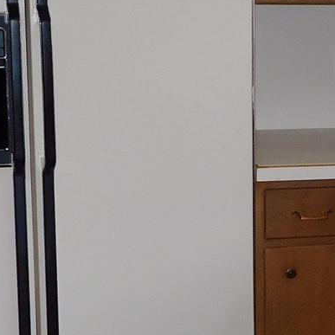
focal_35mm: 131
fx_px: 1434
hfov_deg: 12.8
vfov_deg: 13.3
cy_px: 232
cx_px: 474
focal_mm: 4.9
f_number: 3.2
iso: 200
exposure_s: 1/30
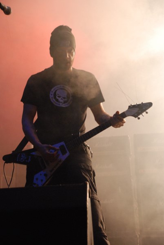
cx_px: 82
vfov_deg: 27.0
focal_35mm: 75
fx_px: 511
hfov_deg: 18.2
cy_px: 122
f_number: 5
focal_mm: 50
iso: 1600
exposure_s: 1/60
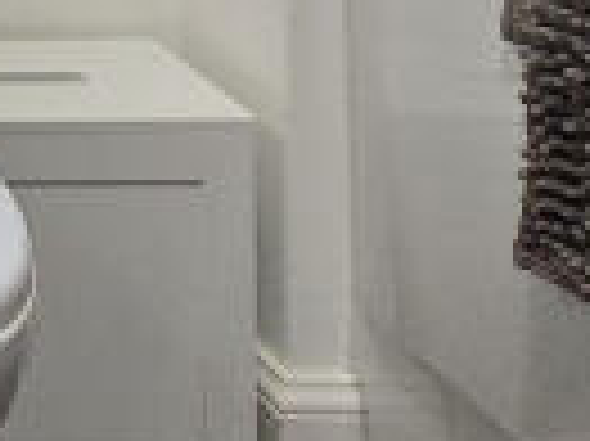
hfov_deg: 12.8
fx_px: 1737
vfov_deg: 12.0
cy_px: -580
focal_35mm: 102
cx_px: -964
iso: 160
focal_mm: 2.2
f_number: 2.2
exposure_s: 1/50
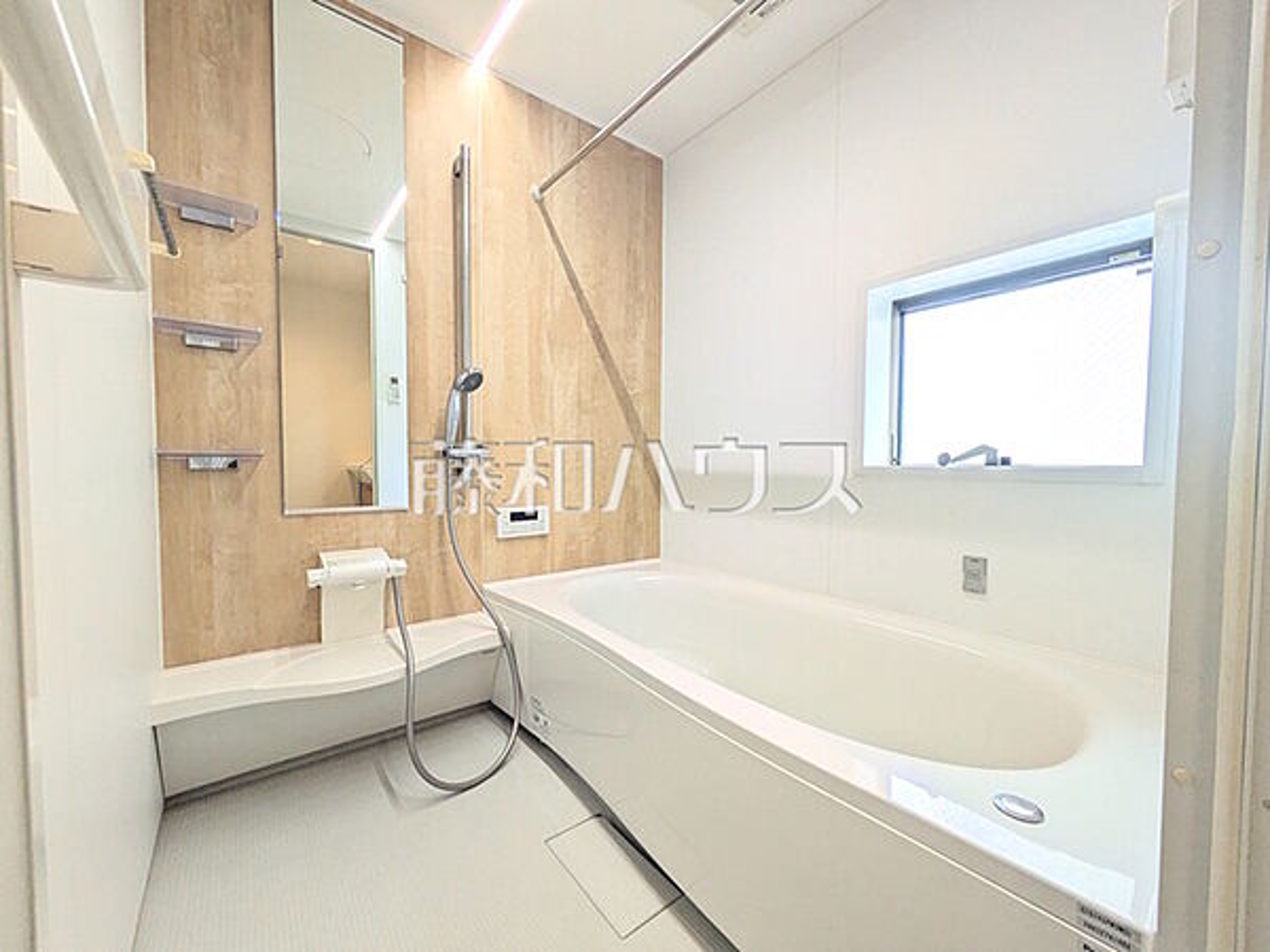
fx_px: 514
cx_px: 635
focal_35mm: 14
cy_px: 476
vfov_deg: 85.7
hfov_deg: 102.1
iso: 97
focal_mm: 1.83
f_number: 2.2
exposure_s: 1/100
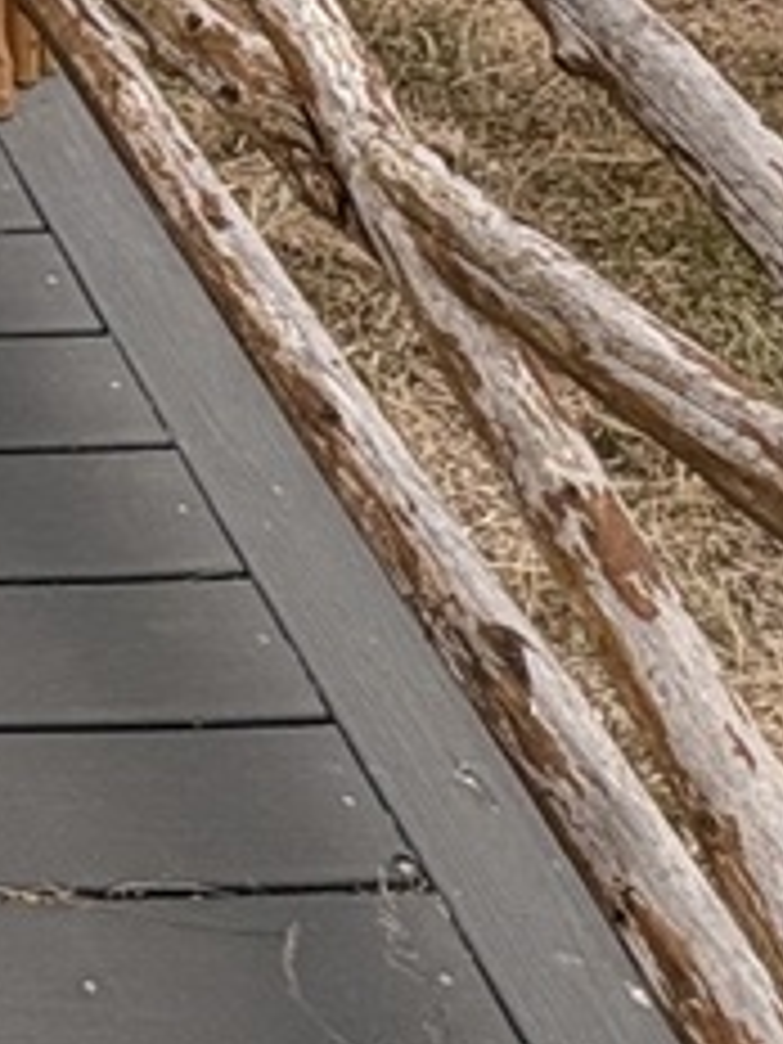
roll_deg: -0.1
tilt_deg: -5.0
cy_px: -801
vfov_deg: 18.1
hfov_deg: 13.4
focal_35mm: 87
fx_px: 2624
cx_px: -990
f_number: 2.2
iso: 64
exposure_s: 1/669
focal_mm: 2.22
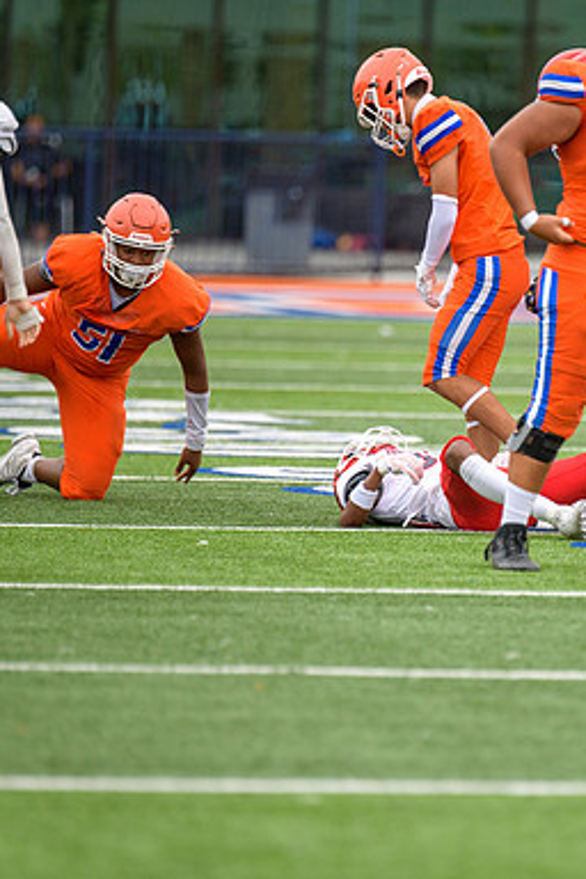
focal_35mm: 453
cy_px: 441
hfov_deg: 3.0
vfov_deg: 4.6
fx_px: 11060
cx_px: 456
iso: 250
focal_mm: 300
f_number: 2.8
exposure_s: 1/500
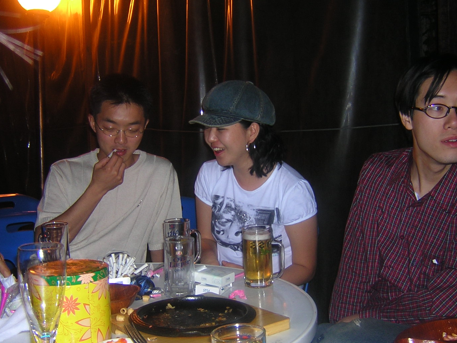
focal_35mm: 42
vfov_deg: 34.4
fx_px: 555
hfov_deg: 44.8
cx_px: 233
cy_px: 181
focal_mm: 4.7
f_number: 2.6
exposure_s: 1/60.1
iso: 100
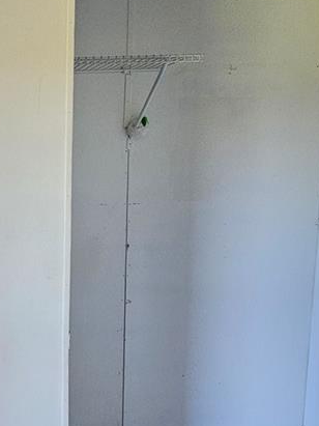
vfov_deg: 49.0
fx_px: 467
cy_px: 208
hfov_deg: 31.5
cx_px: -64
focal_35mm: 38
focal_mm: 2.2
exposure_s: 1/77
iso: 320
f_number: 2.2
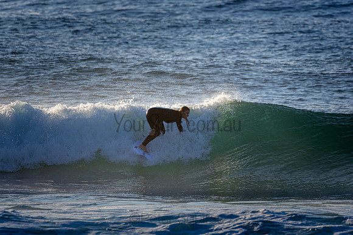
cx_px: 176
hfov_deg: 2.7
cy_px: 118
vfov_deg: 1.8
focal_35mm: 750
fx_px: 7356
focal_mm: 500
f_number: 6.3
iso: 125
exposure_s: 1/500
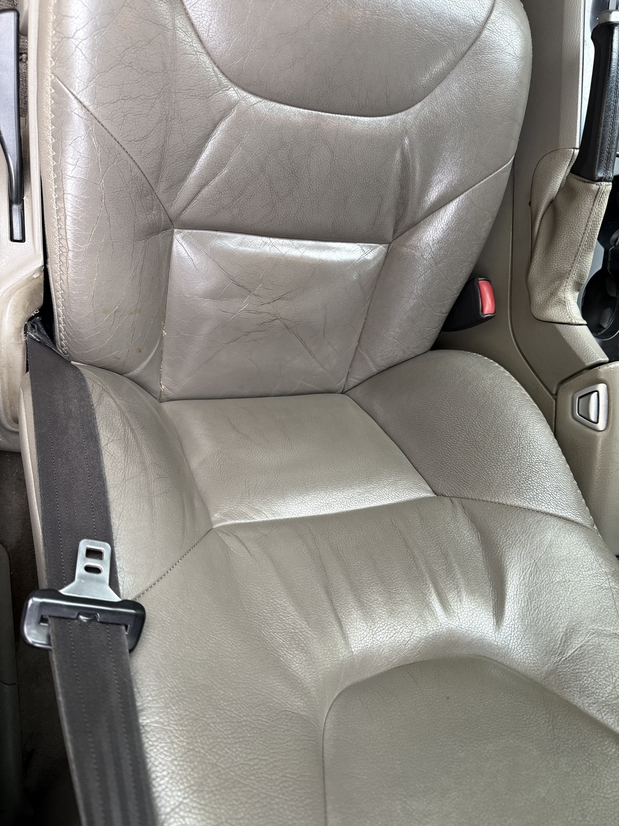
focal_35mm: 24
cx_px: 310
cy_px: 413
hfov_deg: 56.8
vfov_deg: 71.6
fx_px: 572
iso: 200
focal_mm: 6.76
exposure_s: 1/60
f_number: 1.78
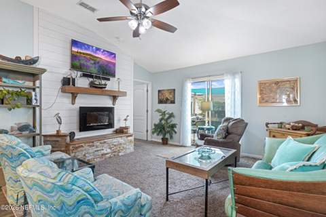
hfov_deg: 93.3
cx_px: 163
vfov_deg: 70.4
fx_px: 154
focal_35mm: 17
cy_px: 108
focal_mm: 17
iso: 100
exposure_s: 3.2
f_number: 8
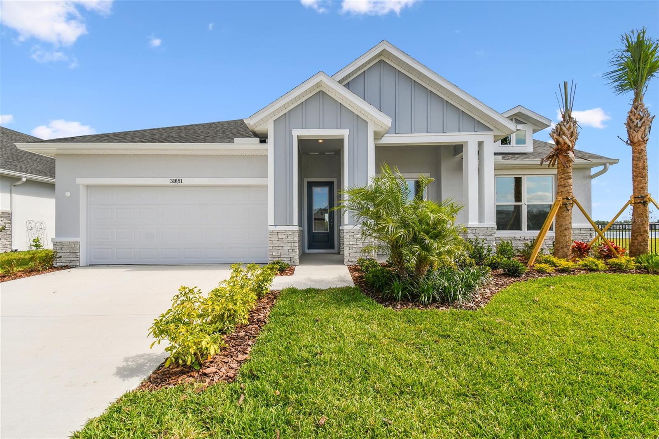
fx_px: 275
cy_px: 220
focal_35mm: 15
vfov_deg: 77.3
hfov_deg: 100.4
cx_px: 330
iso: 100
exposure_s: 1/250
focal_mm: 10
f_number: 7.1
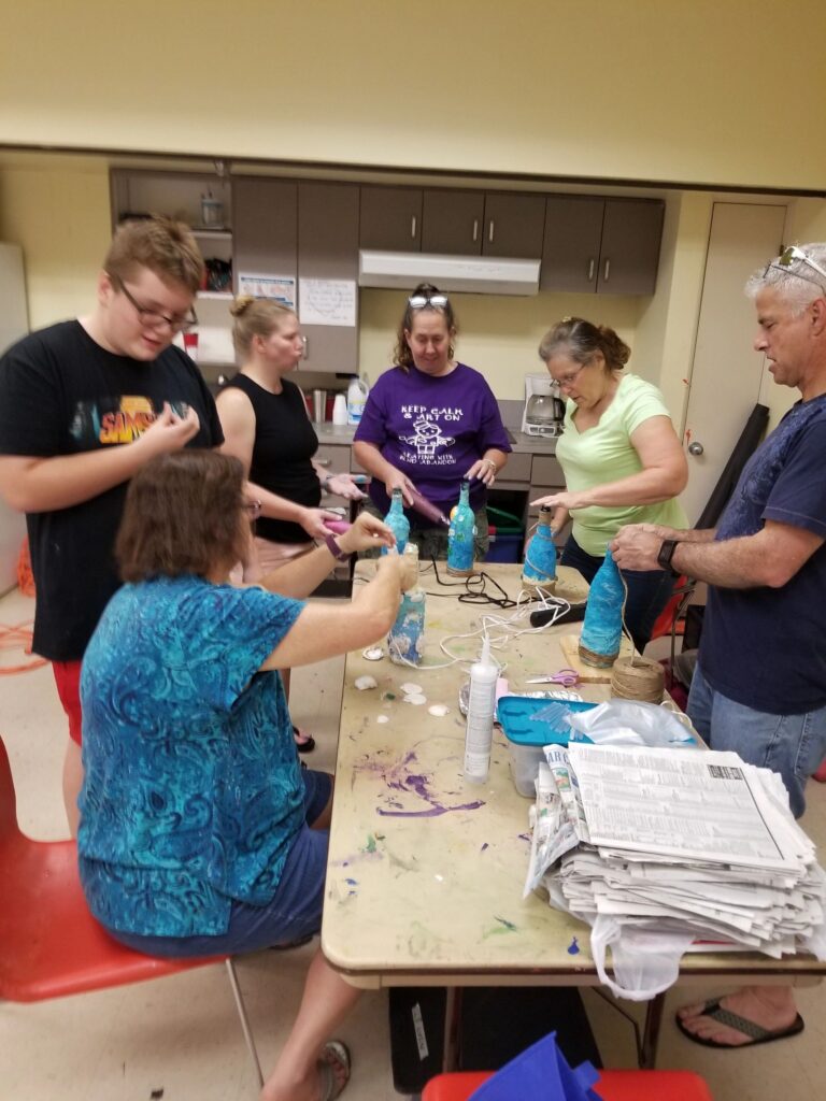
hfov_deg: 53.1
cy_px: 550
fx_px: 827
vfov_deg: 67.3
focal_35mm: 26
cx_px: 413
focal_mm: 4.25
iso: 160
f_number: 1.7
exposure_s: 1/30
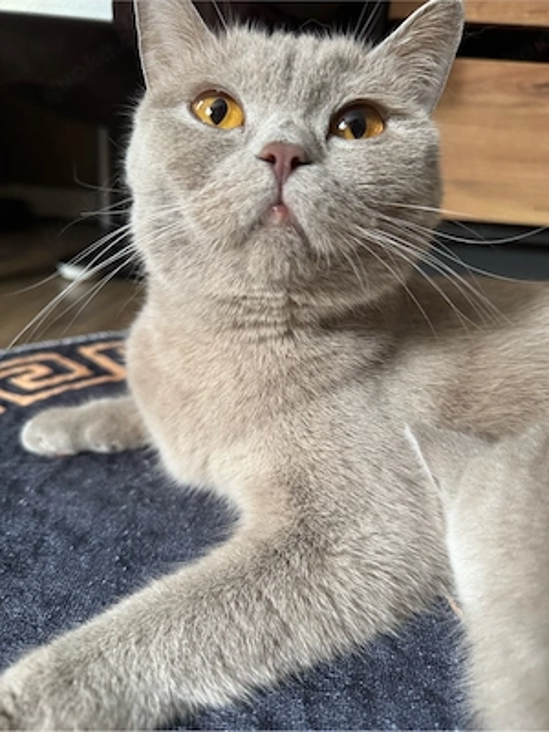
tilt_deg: -20.2
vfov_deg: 71.6
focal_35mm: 24
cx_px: 274
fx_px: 508
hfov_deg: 56.8
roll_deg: -3.1
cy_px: 366
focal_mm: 6.76
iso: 400
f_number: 1.78
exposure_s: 1/60
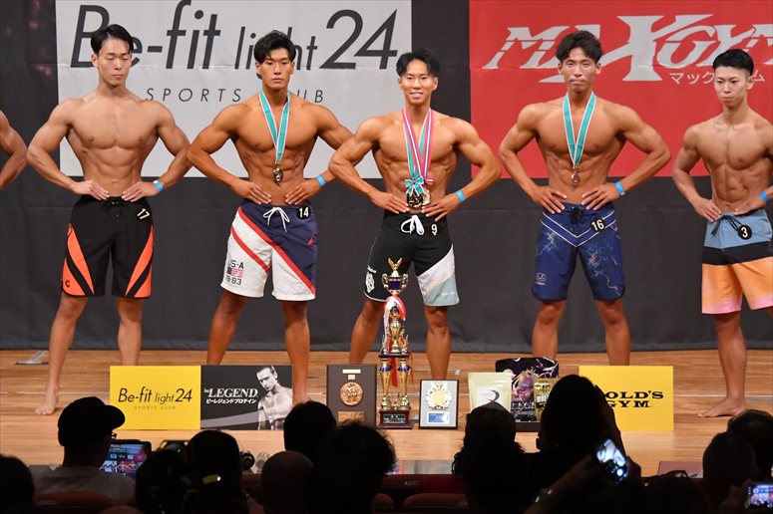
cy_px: 257
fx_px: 4657
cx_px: 386
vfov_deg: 6.3
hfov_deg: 9.5
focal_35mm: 217
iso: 7200
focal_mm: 145
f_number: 5.6
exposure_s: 1/400
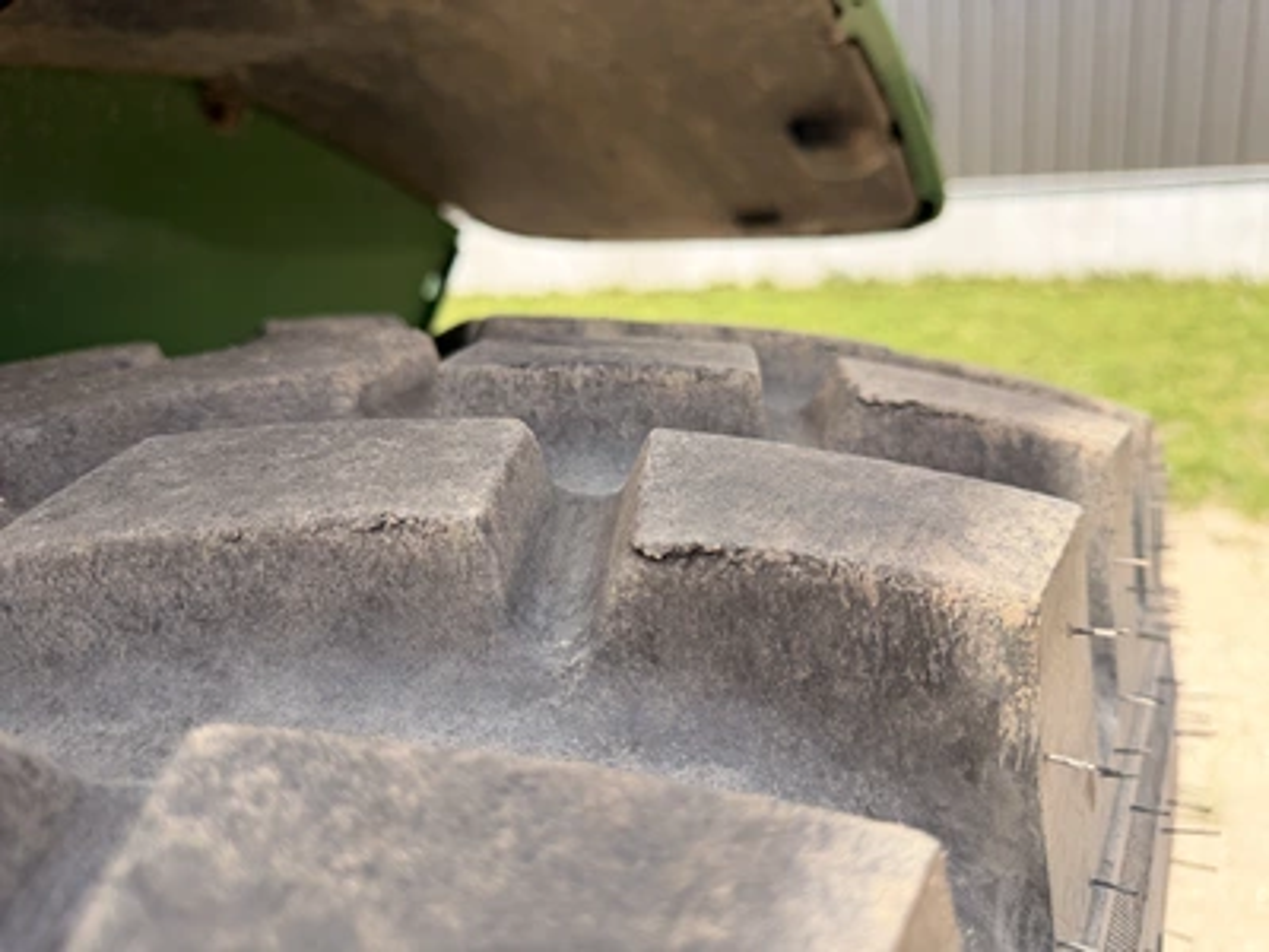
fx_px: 880
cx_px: 634
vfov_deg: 56.8
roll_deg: +5.2
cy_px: 476
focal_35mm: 24
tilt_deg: -17.6
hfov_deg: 71.6
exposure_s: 1/1314
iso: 80
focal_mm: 6.76
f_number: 1.78
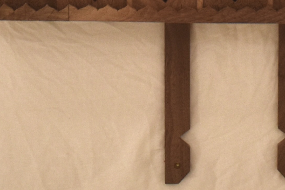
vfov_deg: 7.9
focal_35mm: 164
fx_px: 1298
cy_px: -239
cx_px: 232
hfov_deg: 12.5
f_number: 3.5
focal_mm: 20
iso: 320
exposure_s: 1/30
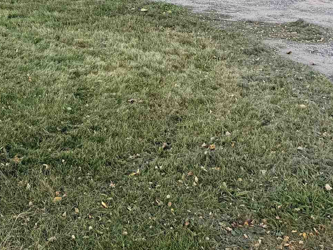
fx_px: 731
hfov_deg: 23.0
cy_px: -100
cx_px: -92
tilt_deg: -2.5
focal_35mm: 76
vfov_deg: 17.8
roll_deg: +0.8
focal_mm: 6.76
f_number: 1.78
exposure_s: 1/1106
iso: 80
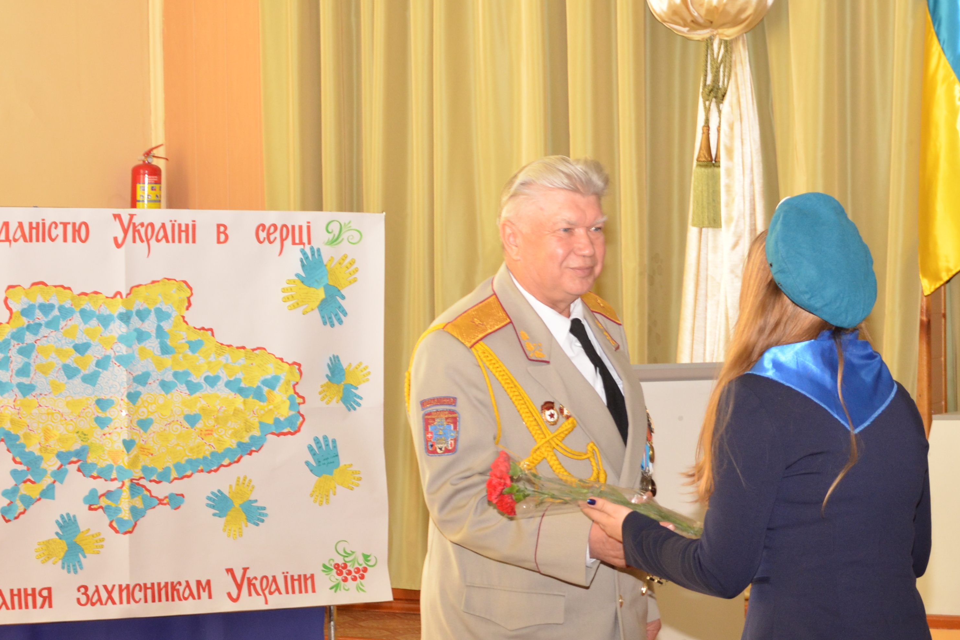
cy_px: 331
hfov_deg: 20.4
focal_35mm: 100
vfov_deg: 13.7
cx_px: 535
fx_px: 2666
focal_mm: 40
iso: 640
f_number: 6.3
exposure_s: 1/125
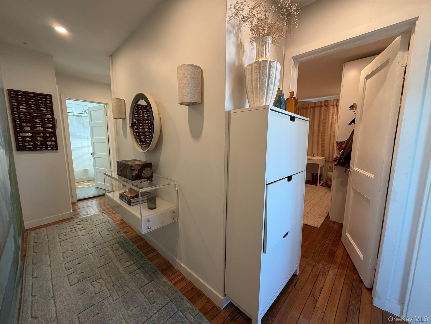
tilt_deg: -7.7
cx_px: 216
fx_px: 174
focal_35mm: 14
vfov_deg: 85.7
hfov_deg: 102.1
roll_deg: +0.1
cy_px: 162
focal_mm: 2.22
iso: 250
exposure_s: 1/120
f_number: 2.2
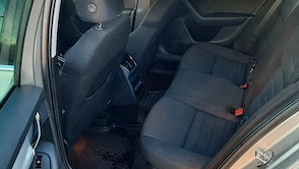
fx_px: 294
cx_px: 150
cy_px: 100
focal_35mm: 37
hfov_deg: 54.0
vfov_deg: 32.0
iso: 250
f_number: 2
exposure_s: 1/60.2
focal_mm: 4.6
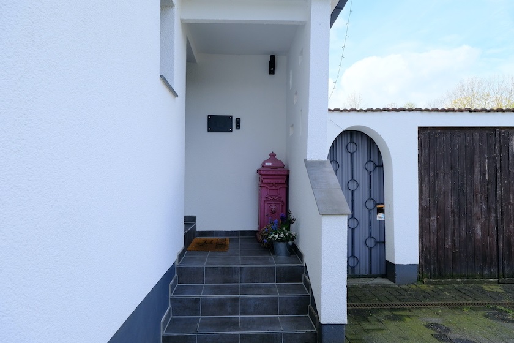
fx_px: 343
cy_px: 172
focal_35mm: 24
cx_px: 257
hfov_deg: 73.7
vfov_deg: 53.1
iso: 800
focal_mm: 16
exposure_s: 1/340
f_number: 8
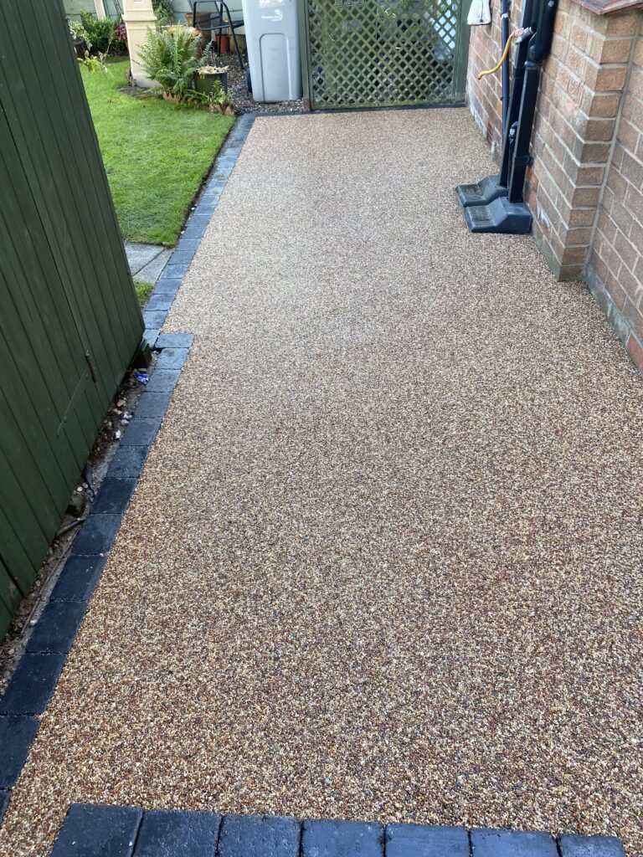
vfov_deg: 67.3
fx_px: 644
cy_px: 428
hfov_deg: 53.1
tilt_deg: -37.9
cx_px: 322
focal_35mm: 26
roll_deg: +4.5
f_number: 1.8
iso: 32
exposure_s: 1/122
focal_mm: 4.25
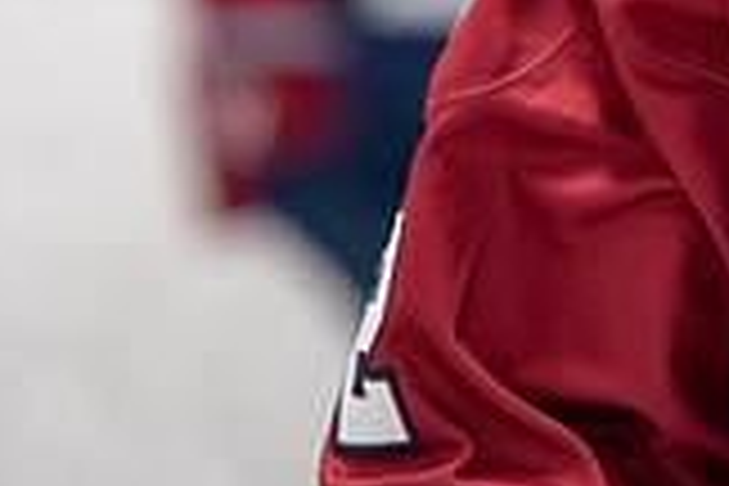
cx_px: 1108
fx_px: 28712
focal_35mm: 1418
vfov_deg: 1.0
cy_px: -564
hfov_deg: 1.5
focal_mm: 200
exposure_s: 1/500
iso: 800
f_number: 3.2
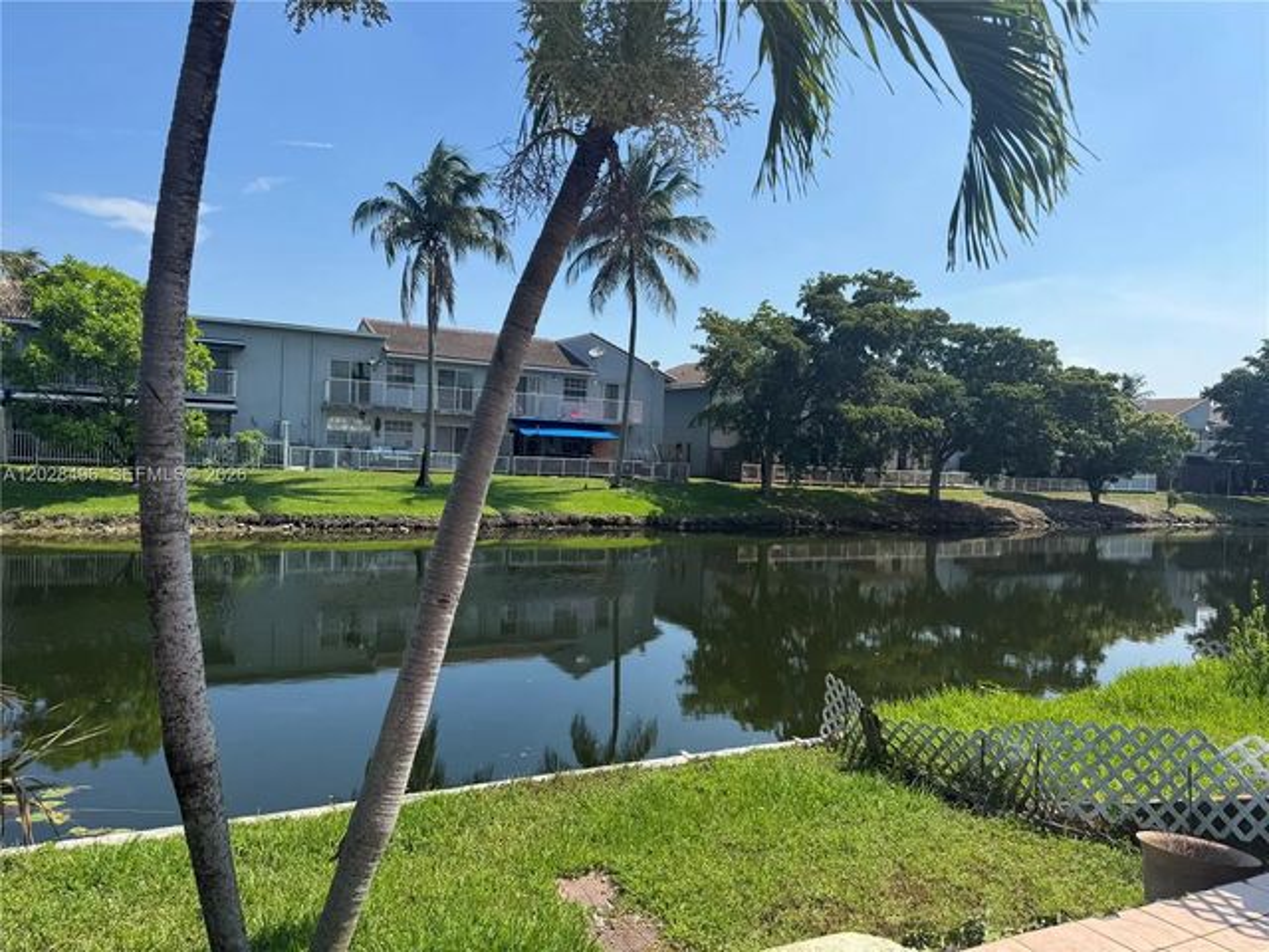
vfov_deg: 56.8
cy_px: 476
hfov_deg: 71.6
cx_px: 634
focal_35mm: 24
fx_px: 880
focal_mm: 6.76
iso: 80
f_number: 1.78
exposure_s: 1/4049
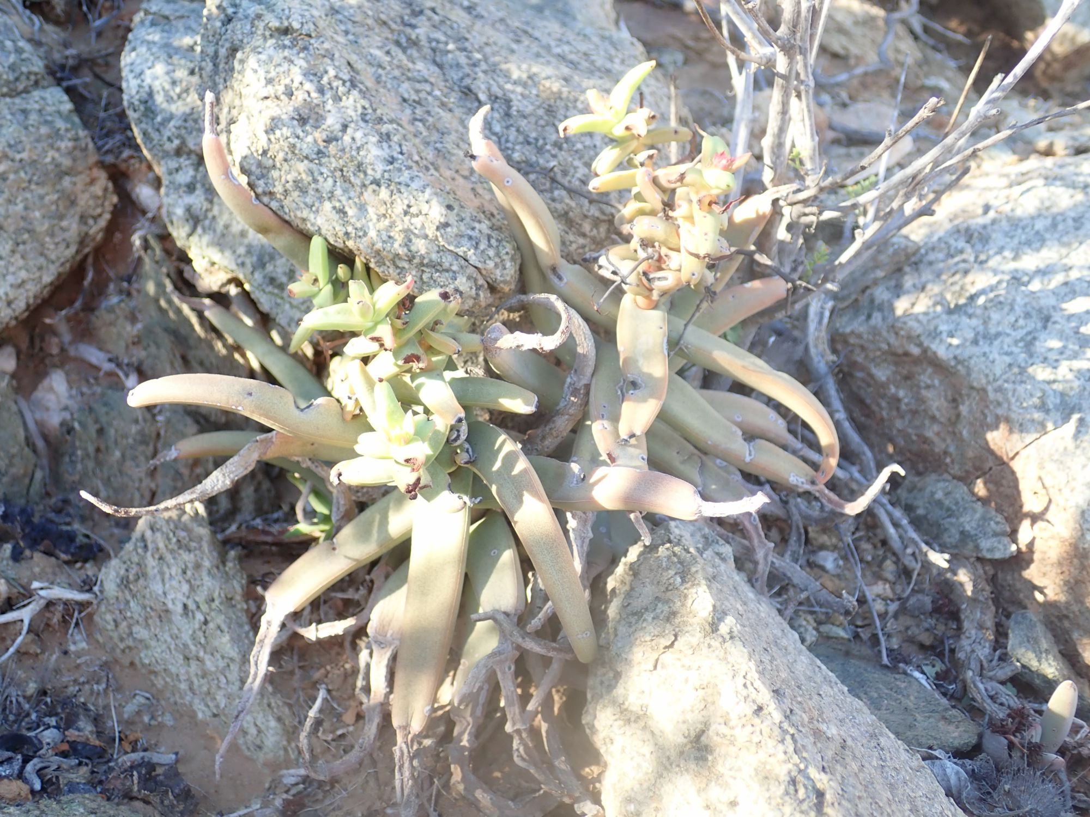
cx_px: 545
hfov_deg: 49.0
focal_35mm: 38
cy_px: 408
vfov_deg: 37.7
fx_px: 1197
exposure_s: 1/160
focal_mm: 6.86
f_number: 2.7
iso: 160
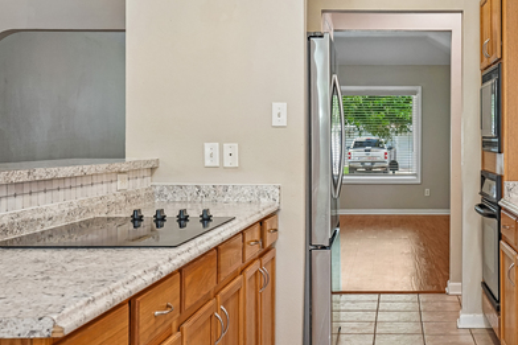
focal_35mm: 49
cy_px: 121
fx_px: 705
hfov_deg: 39.1
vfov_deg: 27.4
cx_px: 399
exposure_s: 1/40
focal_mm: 30
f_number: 8
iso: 400
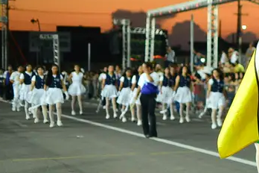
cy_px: 141
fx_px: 1014
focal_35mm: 141
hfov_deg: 13.6
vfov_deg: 9.7
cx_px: 403
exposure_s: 1/250
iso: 800
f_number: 1.8
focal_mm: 35
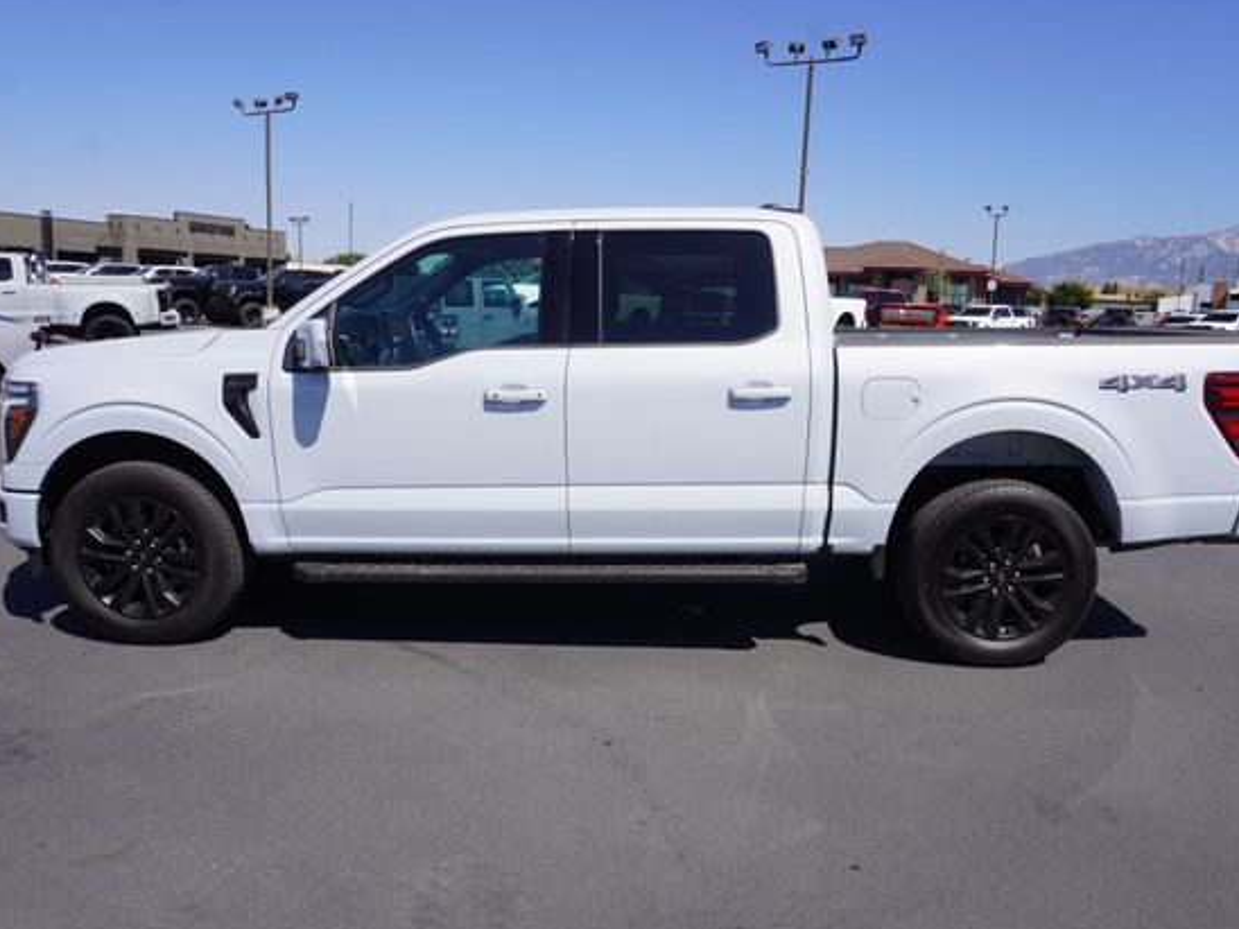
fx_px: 966
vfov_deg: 51.4
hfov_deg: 65.3
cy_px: 470
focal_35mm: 27
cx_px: 629
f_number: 10
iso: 100
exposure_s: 1/200
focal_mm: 16
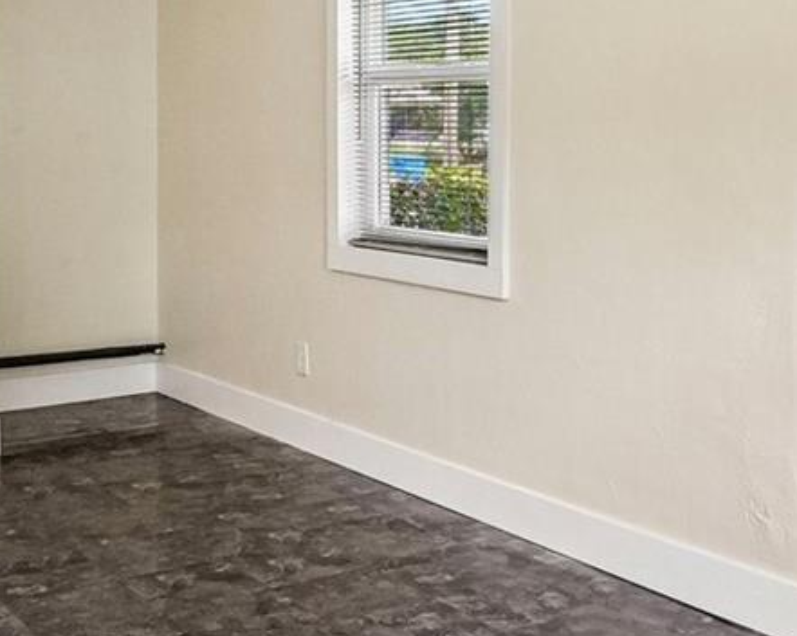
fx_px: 1202
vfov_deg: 29.1
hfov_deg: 36.3
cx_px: 534
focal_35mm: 51
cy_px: 148
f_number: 8
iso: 400
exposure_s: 1/30
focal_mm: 10
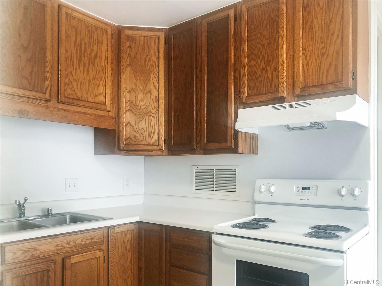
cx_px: 191
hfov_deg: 63.4
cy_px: 143
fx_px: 309
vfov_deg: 49.7
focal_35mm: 28
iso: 32
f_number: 1.8
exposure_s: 1/24
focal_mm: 3.99
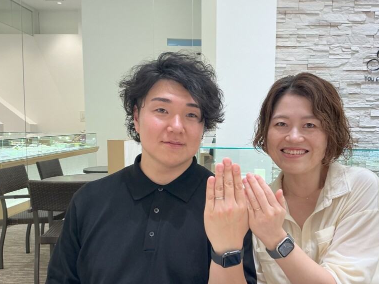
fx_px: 427
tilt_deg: -6.4
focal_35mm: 39
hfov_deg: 47.3
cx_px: 241
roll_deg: -0.6
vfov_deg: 36.6
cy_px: 181
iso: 32
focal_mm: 3
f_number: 1.8
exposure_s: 1/60
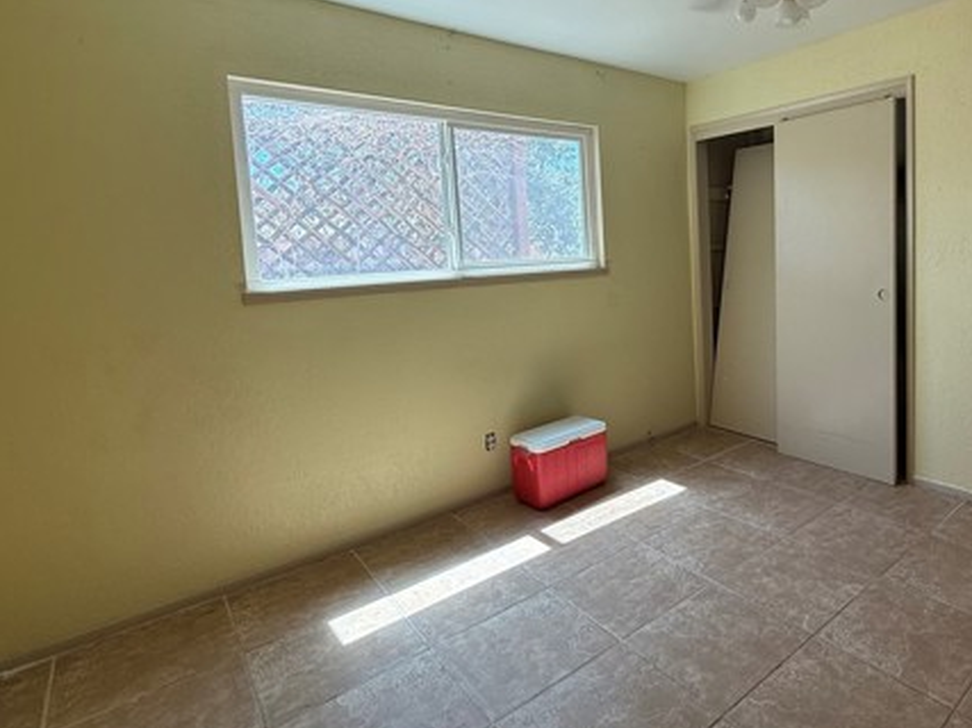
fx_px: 590
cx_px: 687
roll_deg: +1.8
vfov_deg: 62.8
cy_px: 289
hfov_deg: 75.2
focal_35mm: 21
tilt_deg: -4.1
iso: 80
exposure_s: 1/99
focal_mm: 2.22
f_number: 2.2
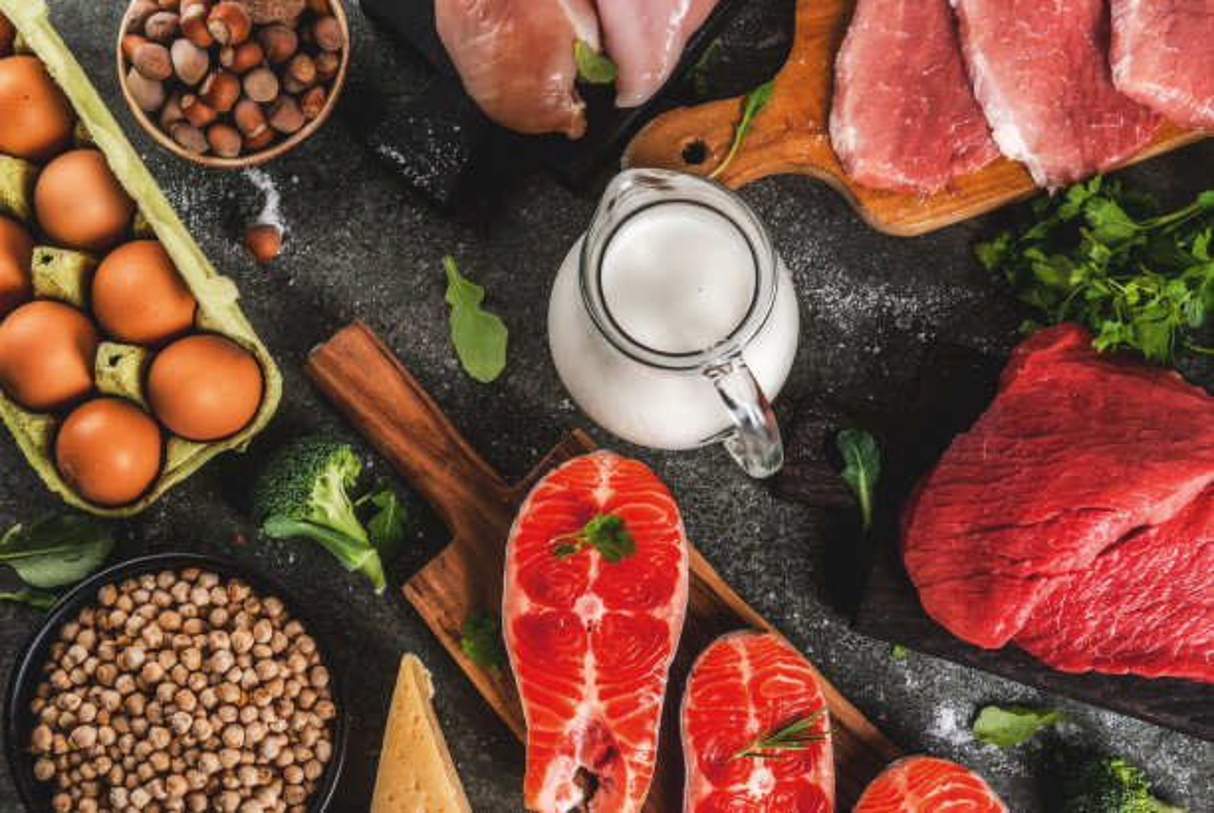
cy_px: 406
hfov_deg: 29.8
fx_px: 2280
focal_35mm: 68
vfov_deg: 20.2
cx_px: 607
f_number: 13
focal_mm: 45
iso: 100
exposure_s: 1/60
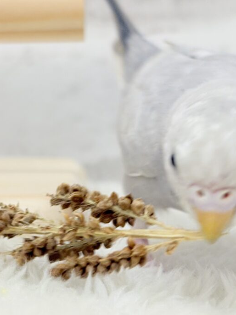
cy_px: 177
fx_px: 828
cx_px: 90
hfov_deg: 16.2
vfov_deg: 21.5
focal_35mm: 91
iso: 40
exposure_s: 1/50
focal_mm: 5.96
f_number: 1.6
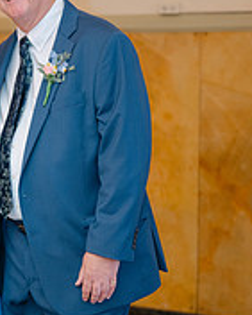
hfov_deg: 12.7
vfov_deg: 16.0
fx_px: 1118
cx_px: 4
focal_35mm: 120
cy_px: 206
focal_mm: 50
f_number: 1.8
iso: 320
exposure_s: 1/125
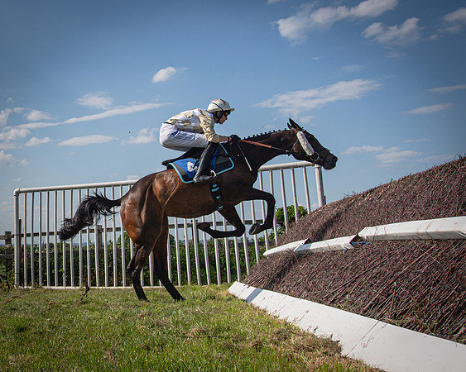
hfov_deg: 37.6
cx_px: 44
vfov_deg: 32.6
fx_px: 635
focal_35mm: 46
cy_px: 152
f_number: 4
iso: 100
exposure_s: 1/2000
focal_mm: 22
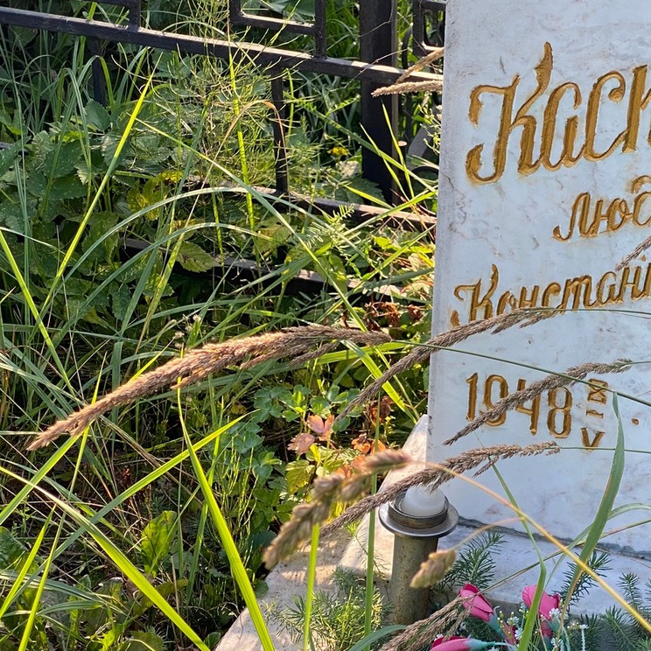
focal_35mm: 89
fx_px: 1894
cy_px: 301
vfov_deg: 19.5
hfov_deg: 19.1
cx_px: 601
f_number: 2
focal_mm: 6
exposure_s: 1/156
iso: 20
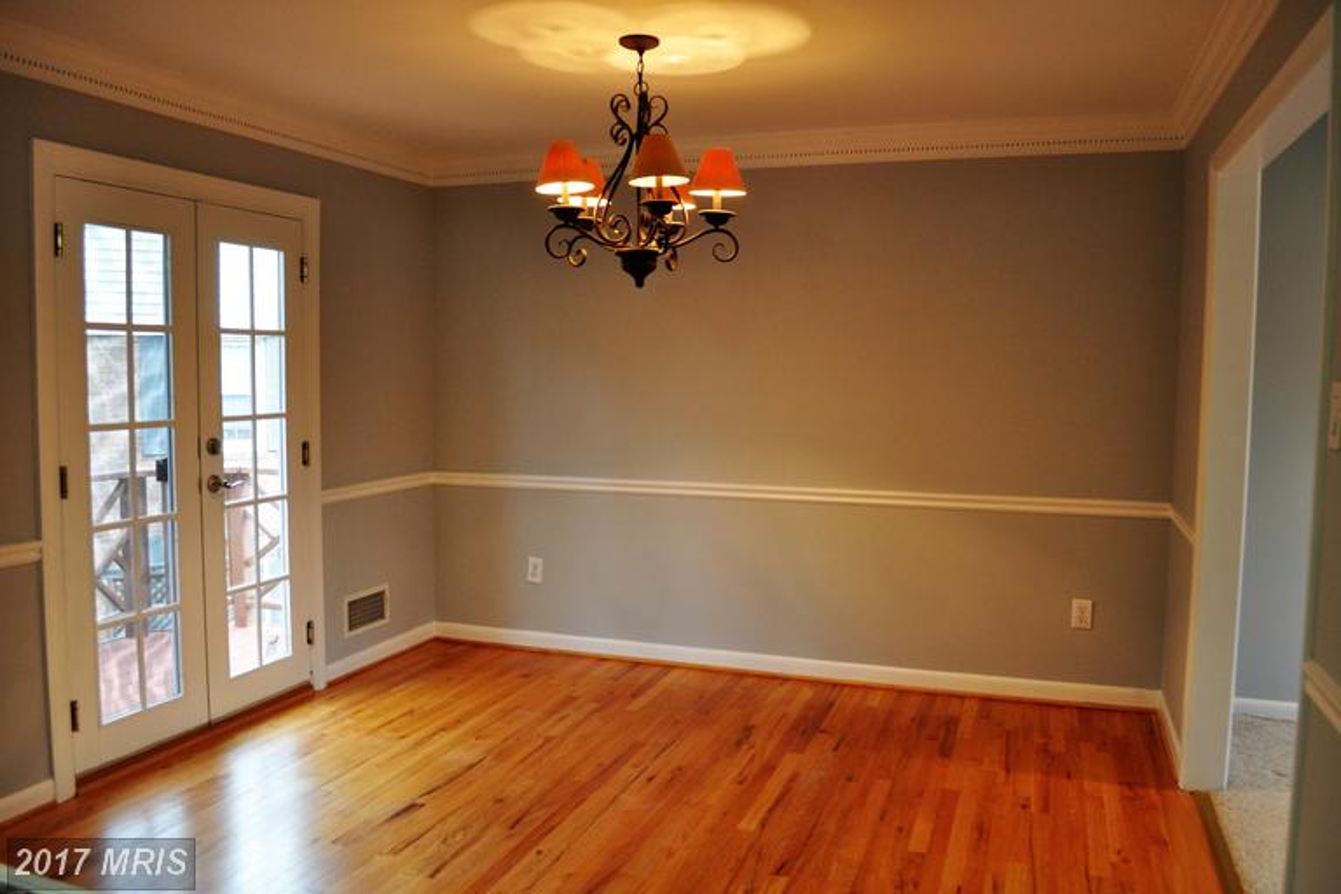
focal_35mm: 27
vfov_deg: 47.9
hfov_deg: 67.4
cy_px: 447
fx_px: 1006
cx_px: 670
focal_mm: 18
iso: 400
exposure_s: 1/20
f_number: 6.3
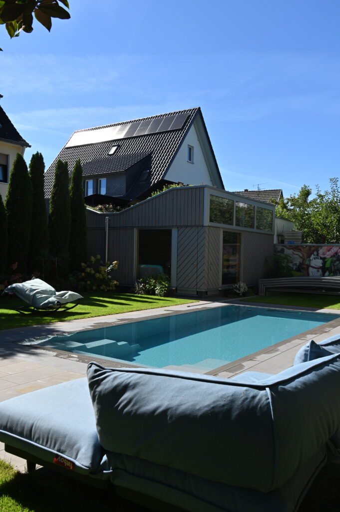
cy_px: 256
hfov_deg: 41.1
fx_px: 454
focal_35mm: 32
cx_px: 170
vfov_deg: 58.8
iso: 160
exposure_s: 1/400
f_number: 10
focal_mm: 32
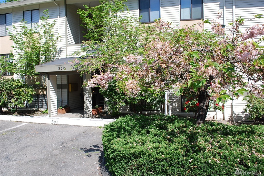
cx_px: 132
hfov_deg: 61.9
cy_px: 88
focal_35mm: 30
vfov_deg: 43.7
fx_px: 220
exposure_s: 1/250
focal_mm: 20
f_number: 8
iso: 100
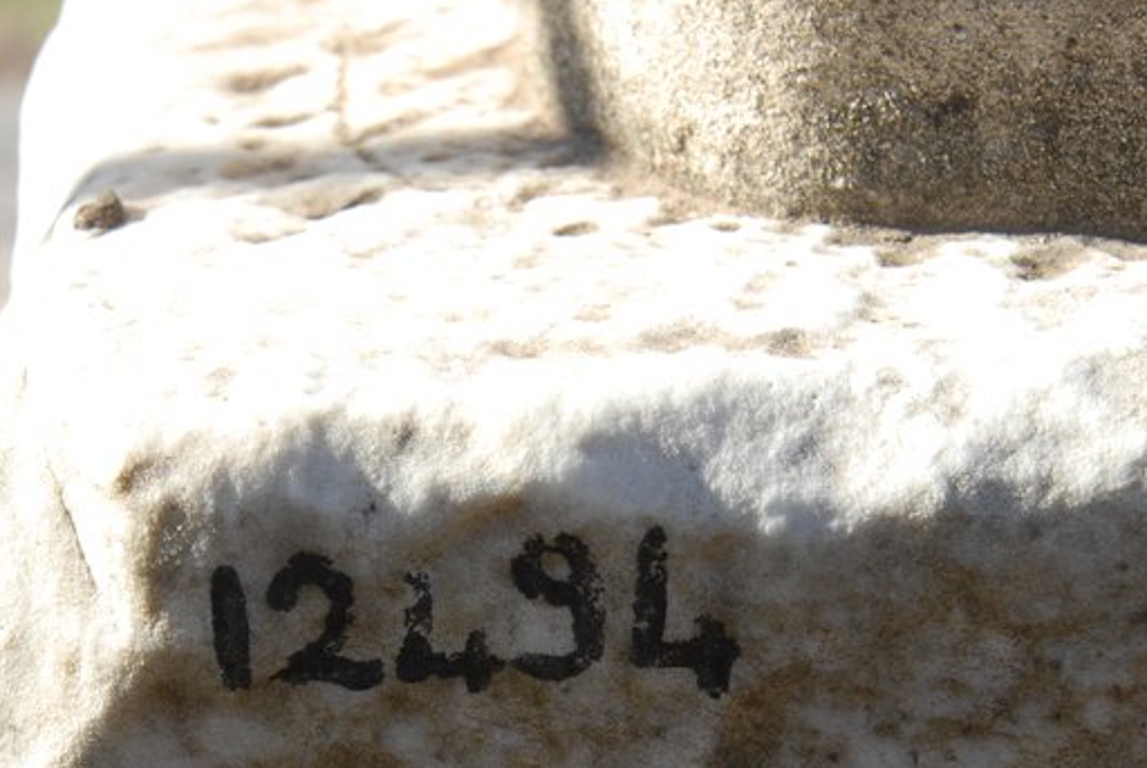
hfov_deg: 16.6
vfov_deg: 11.1
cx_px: 544
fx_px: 3925
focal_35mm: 123
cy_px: 624
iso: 200
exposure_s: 1/320
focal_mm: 42
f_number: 9
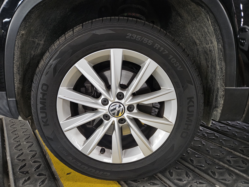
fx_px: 165
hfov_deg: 73.9
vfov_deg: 58.9
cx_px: 124
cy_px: 94
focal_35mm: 23
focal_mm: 5.4
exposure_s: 1/30
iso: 640
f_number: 1.8
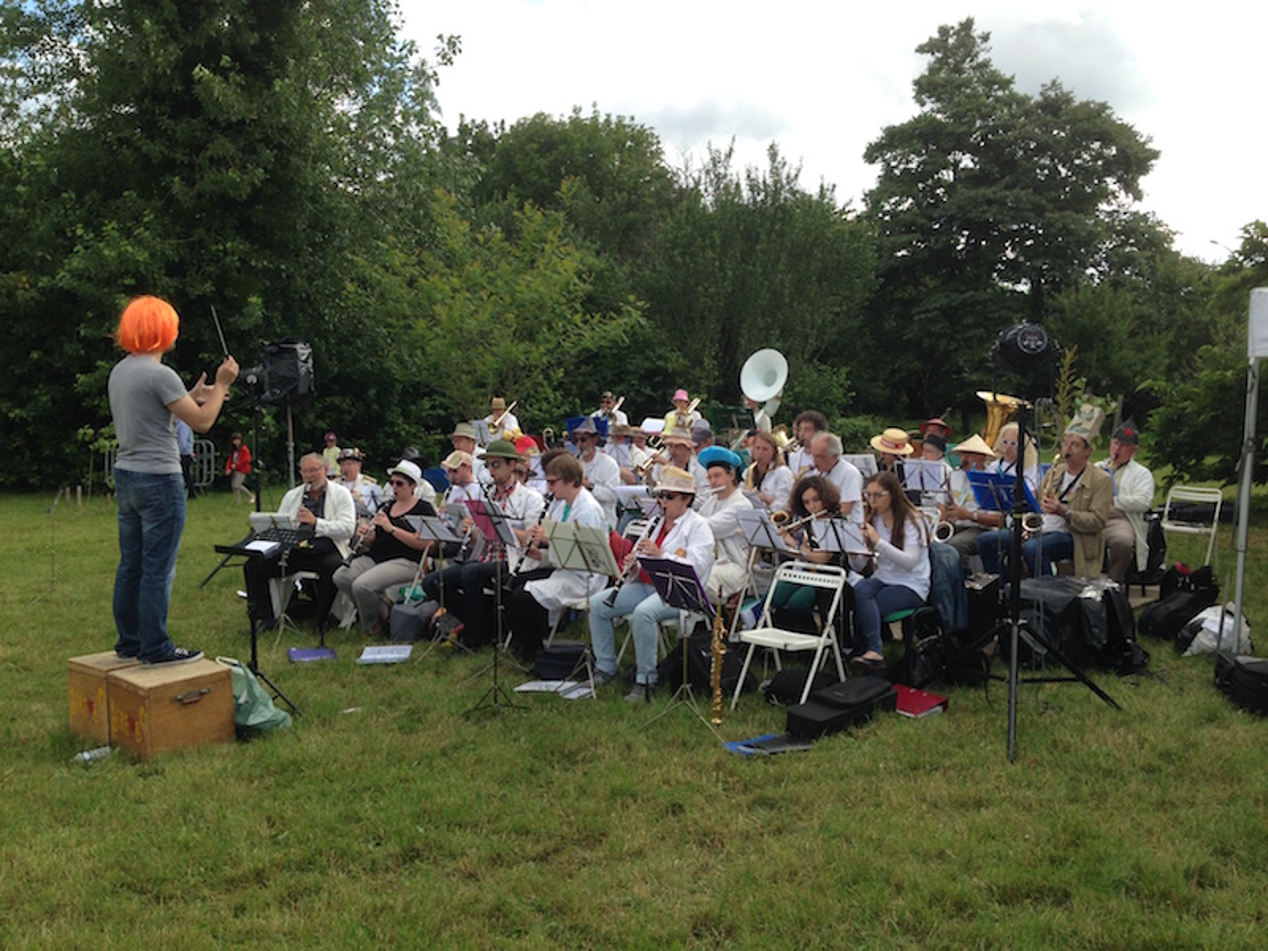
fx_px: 1209
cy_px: 476
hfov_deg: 55.4
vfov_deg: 42.9
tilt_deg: -3.8
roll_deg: -1.6
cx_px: 634
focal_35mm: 33
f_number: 2.4
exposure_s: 1/589
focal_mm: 4.12
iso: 50
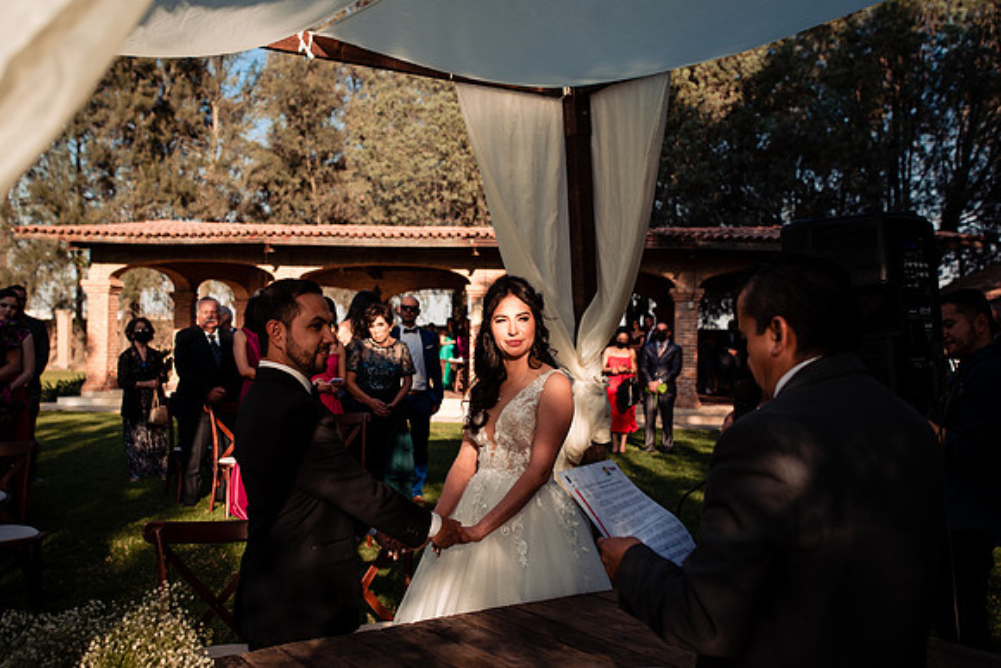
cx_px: 500
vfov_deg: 37.9
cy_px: 334
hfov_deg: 54.4
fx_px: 973
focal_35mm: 35
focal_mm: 35
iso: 125
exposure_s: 1/800
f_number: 4
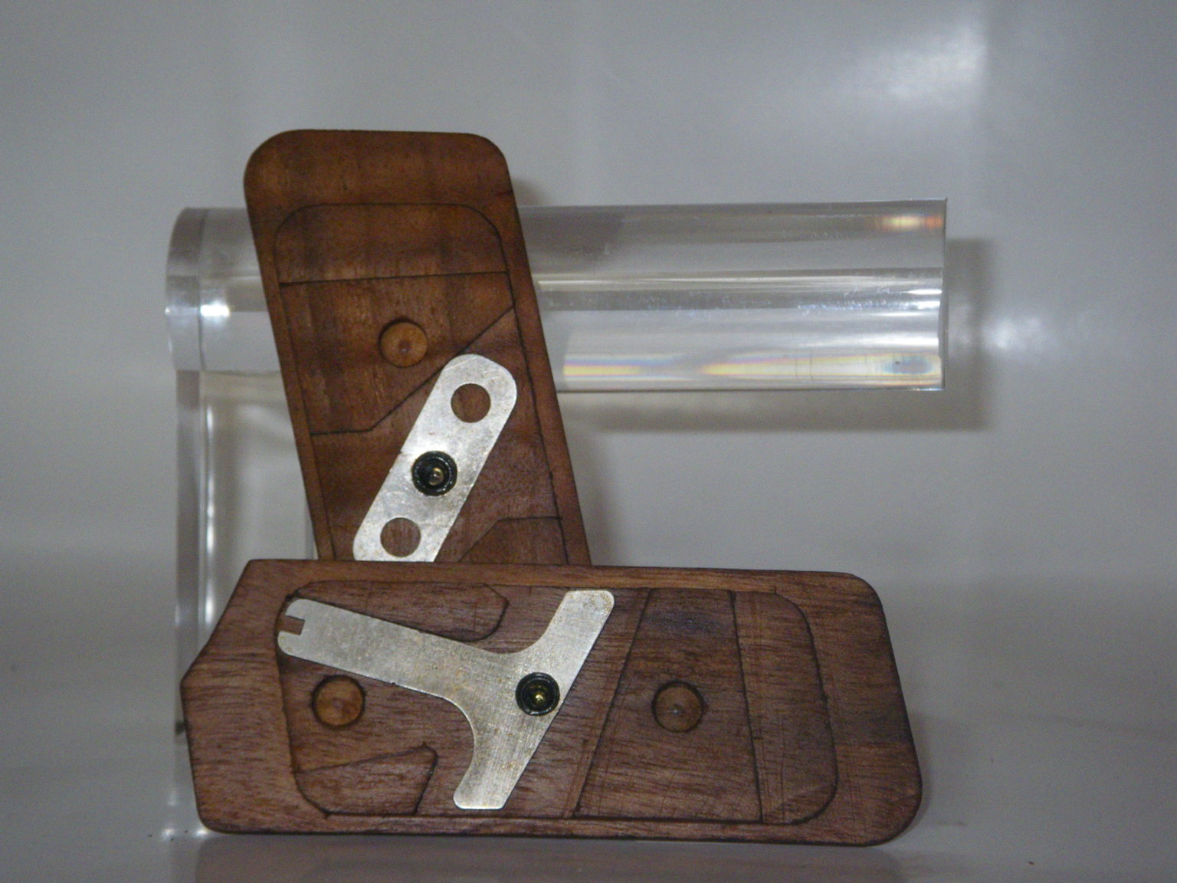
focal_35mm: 94
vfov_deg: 15.7
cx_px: 588
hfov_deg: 20.9
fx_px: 3196
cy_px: 442
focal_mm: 16.7
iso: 400
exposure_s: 1/125
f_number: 5
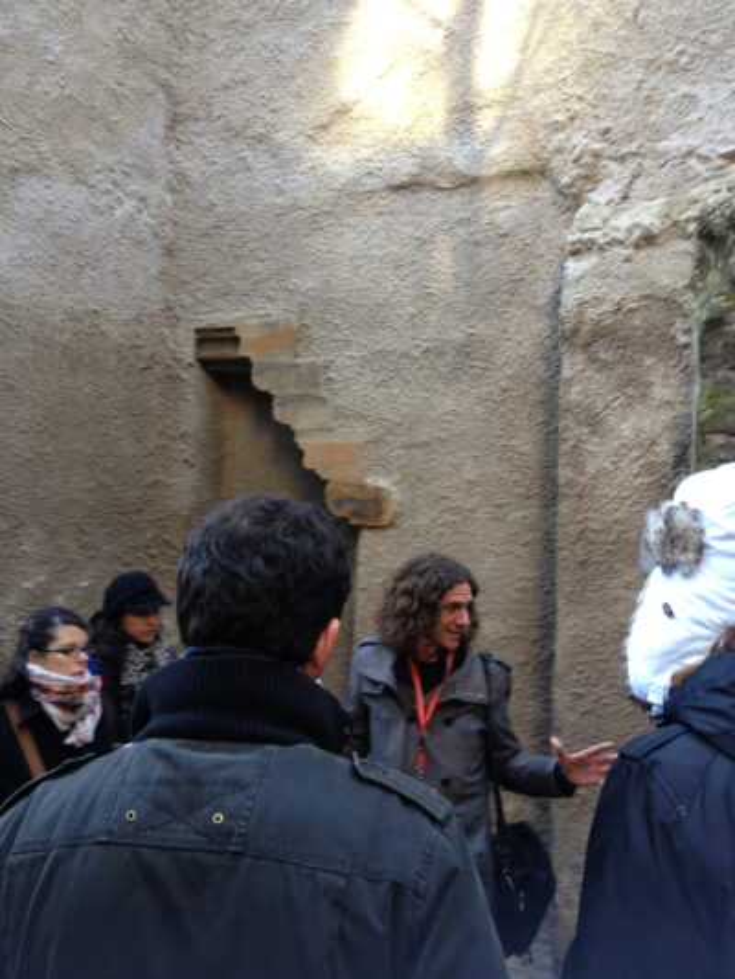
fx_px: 990
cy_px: 490
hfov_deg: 40.7
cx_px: 368
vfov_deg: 52.6
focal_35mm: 35
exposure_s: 1/20
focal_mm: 4.28
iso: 64
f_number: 2.4
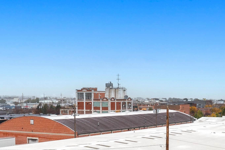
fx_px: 394
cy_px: 137
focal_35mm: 63
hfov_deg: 31.5
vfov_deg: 21.1
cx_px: 158
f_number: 5
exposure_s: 1/320
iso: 100
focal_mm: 10.26
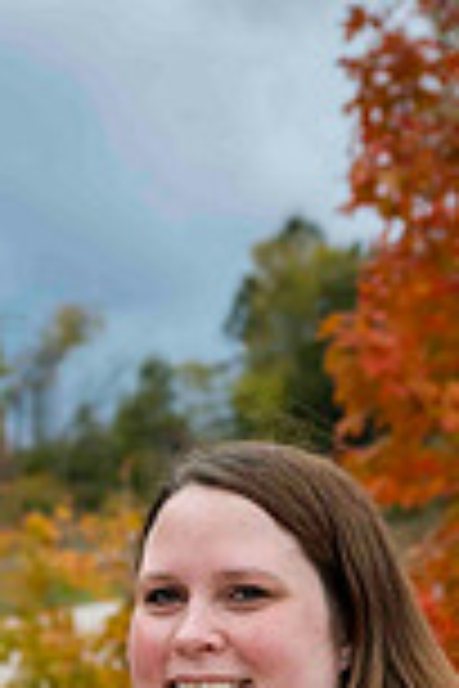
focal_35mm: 200
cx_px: -126
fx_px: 3825
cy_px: 895
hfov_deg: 6.8
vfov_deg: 10.1
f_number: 6.3
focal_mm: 68
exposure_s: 1/640
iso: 400
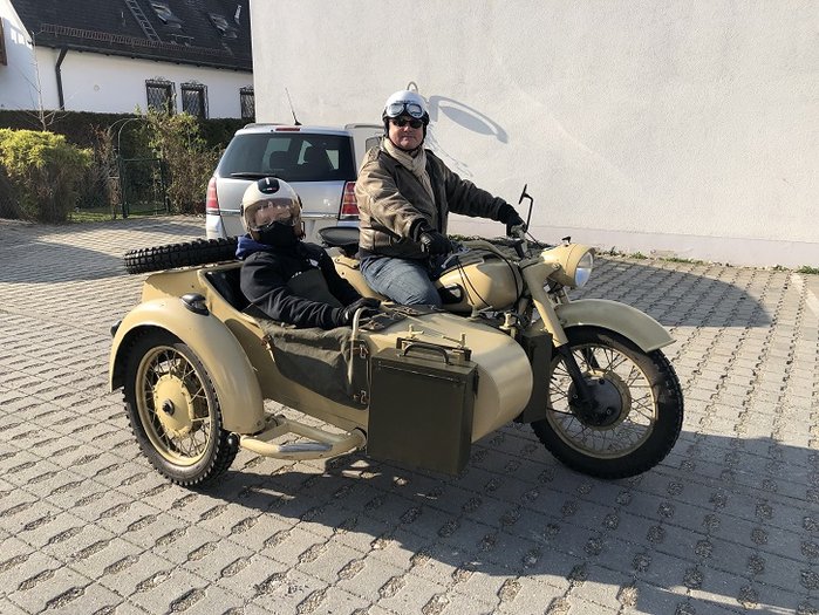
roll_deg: +0.1
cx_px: 410
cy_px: 308
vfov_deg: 49.8
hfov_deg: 63.4
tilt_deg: -13.7
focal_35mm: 28
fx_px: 663
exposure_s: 1/1779
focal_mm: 3.99
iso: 20
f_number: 1.8
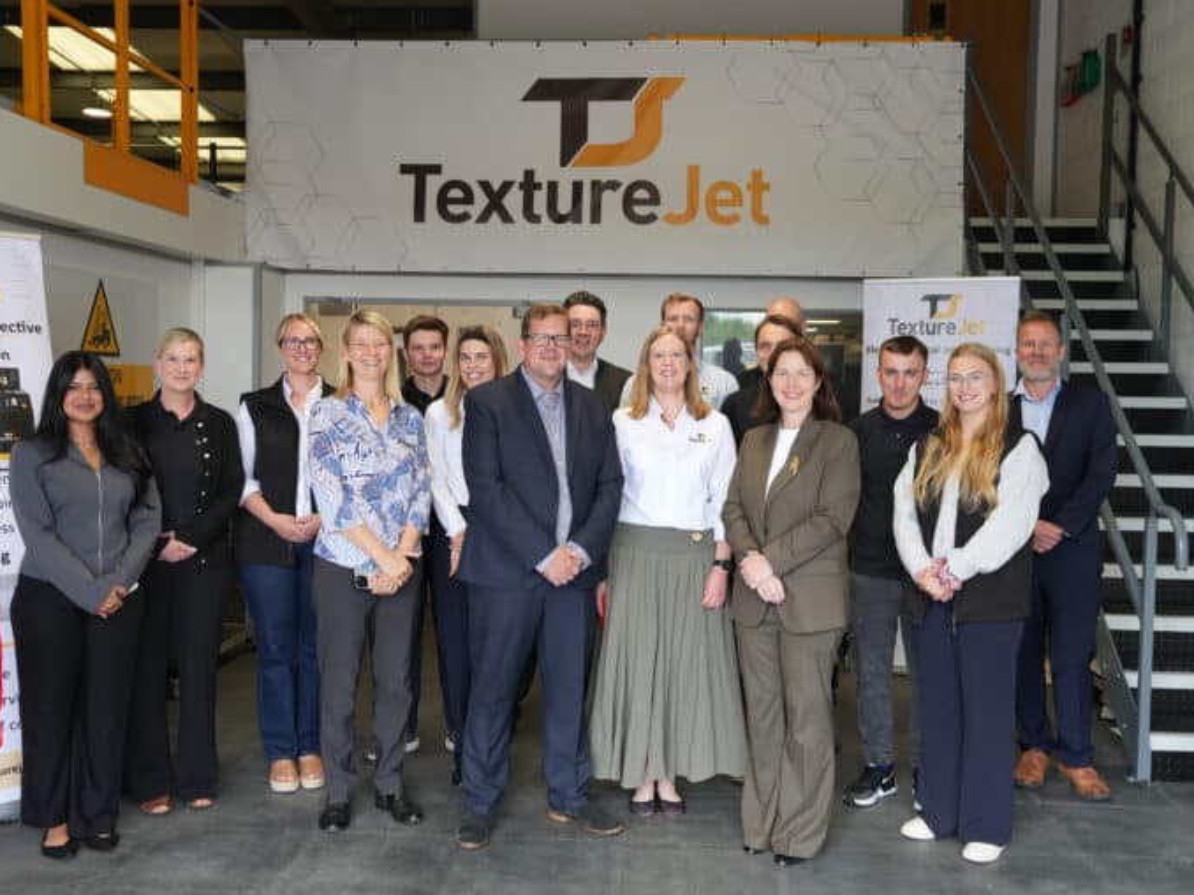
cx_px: 615
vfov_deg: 38.6
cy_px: 447
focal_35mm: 37
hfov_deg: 50.1
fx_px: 1276
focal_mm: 34
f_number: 4.5
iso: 1000
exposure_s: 1/500
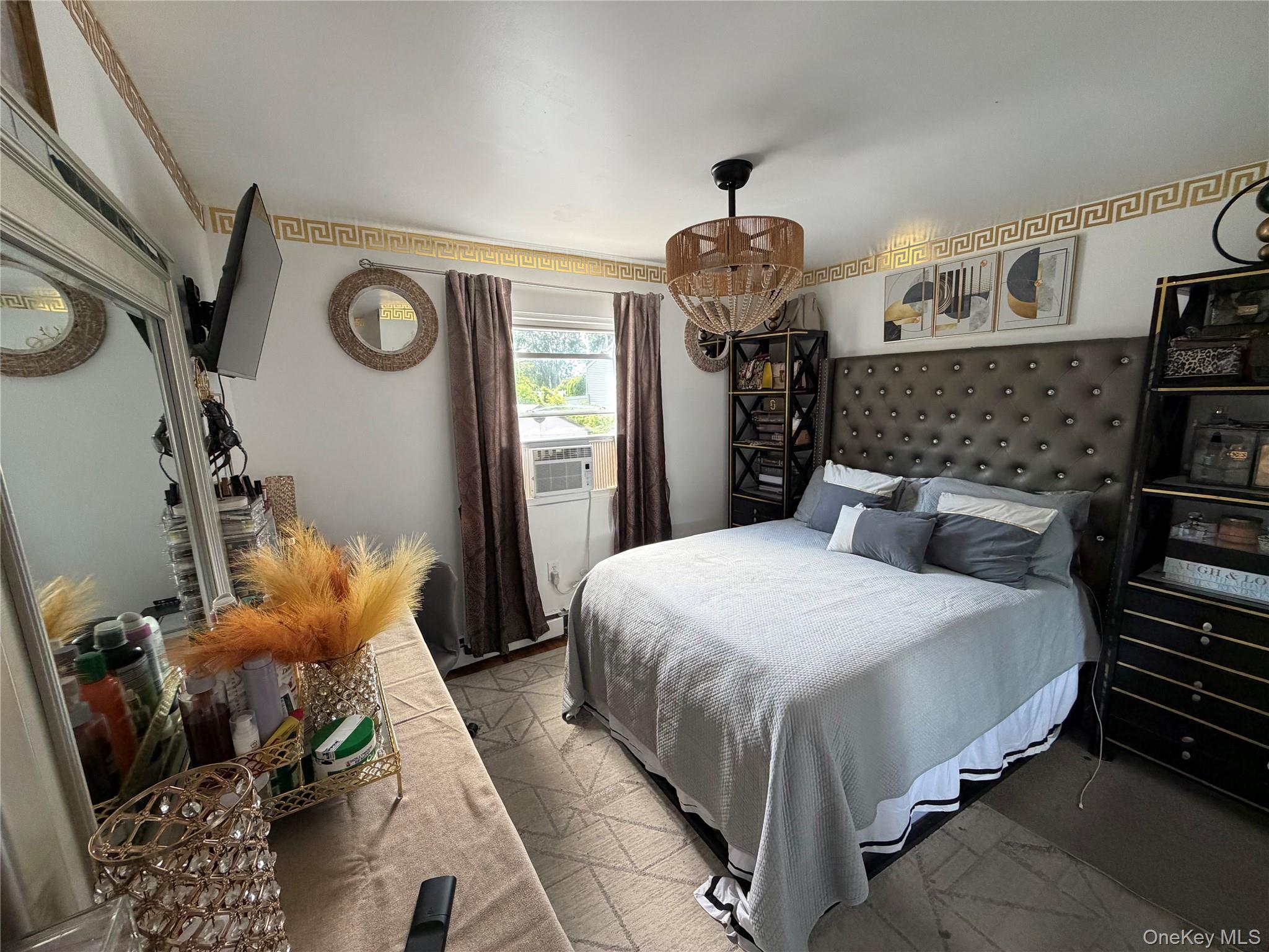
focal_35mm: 14
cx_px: 634
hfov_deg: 102.1
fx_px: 513
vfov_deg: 85.7
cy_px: 476
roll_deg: +1.0
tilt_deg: -9.0
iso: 320
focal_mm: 2.22
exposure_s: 1/121
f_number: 2.2
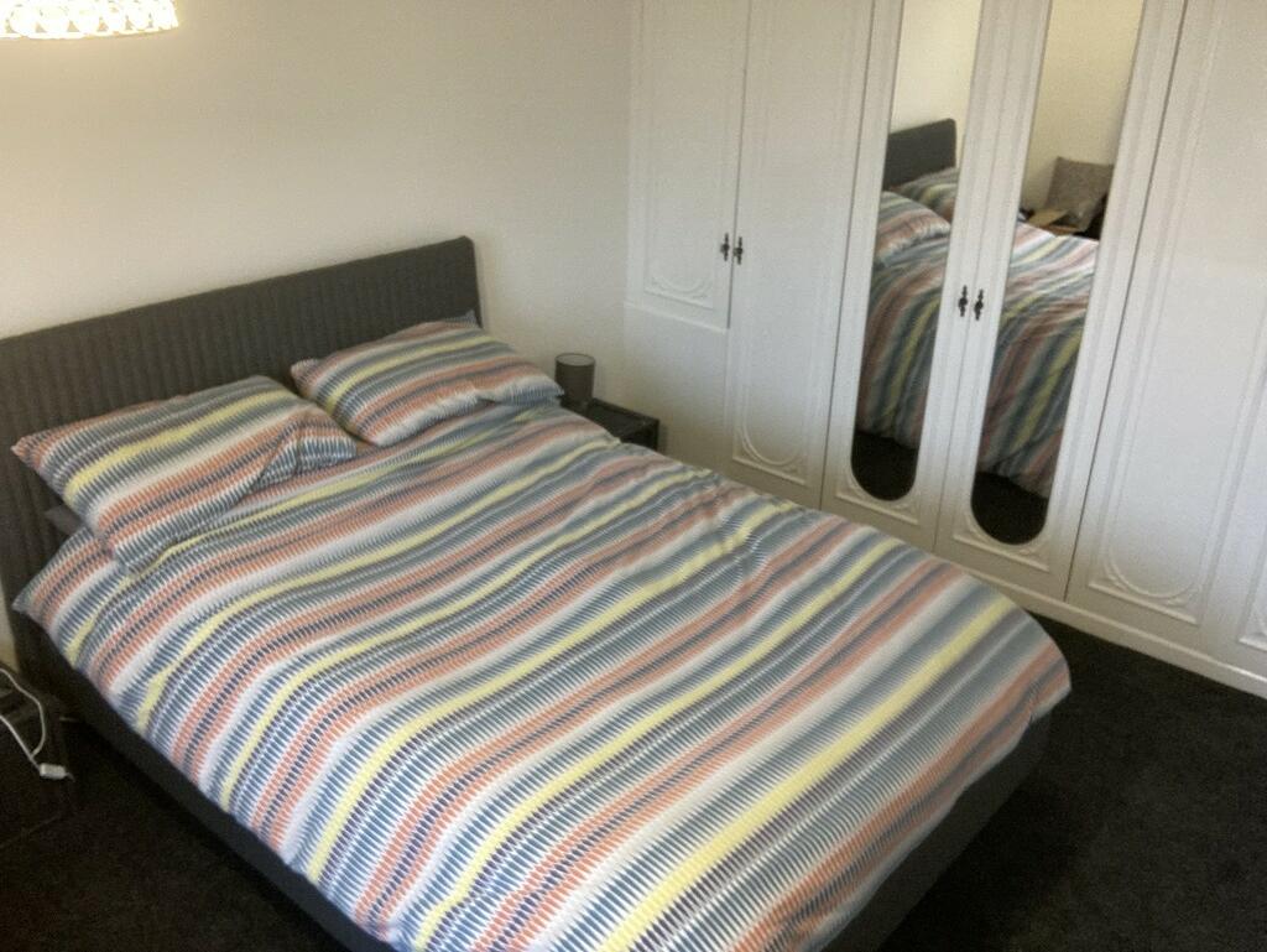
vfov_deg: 44.2
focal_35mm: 32
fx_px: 1172
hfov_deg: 56.8
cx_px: 634
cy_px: 476
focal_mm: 2.87
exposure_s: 1/25
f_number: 2.2
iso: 250
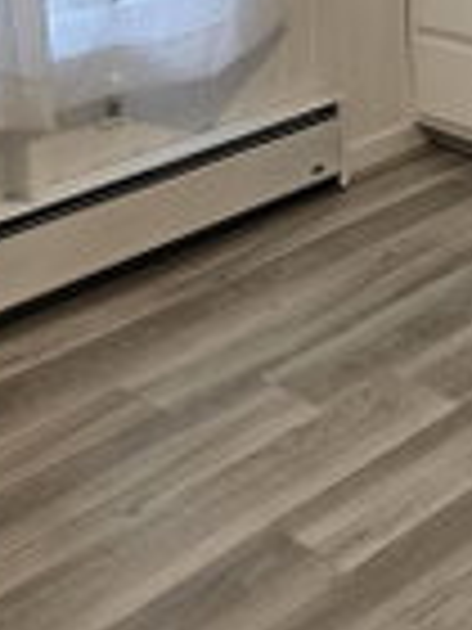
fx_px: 1436
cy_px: -81
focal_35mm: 79
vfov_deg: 23.1
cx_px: 598
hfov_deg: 17.6
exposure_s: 1/120
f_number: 1.8
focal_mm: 5.4
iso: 400
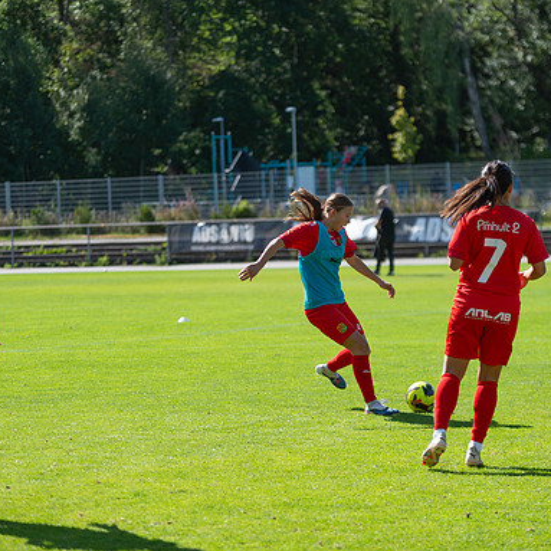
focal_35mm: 157
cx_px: 311
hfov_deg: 11.1
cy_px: 275
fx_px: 2827
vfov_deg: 11.1
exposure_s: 1/2500
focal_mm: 122
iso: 220
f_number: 3.2
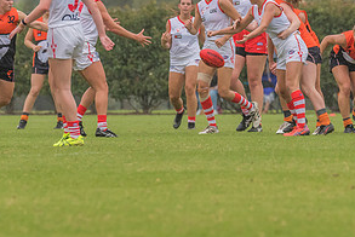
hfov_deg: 2.4
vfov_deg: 1.6
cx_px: 250
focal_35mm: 876
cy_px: 0
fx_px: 8647
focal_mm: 300
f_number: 6.3
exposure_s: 1/2000
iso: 800
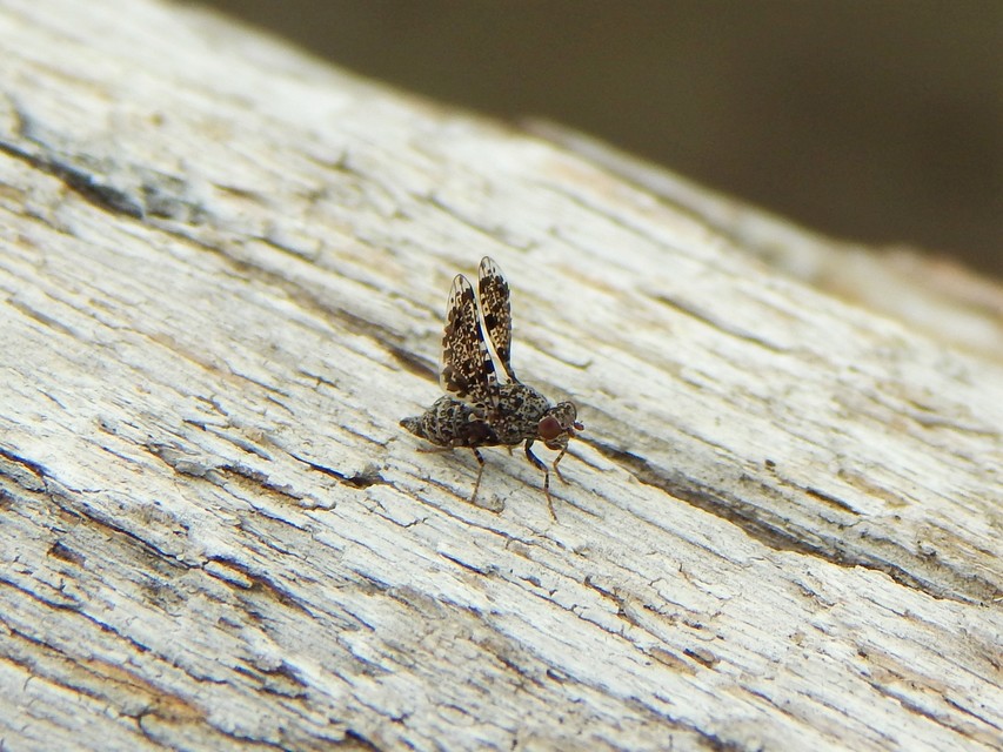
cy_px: 376
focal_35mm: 114
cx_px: 502
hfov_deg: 17.3
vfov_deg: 13.0
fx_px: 3304
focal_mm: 20.5
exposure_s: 1/400
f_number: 4.6
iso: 125
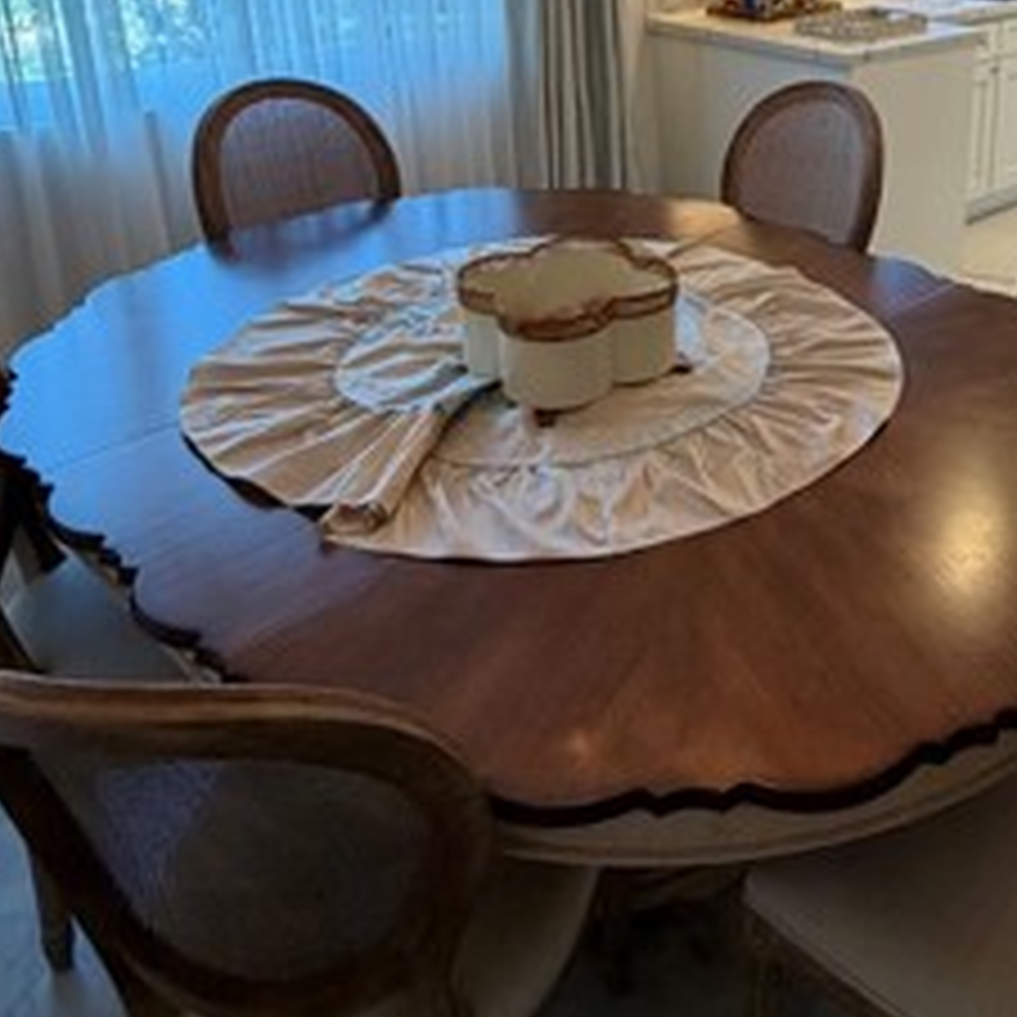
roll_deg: -1.3
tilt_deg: -18.2
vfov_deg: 45.2
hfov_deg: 44.7
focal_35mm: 35
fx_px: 1163
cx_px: 828
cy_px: 225
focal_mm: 2.22
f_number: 2.2
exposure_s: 1/120
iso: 200
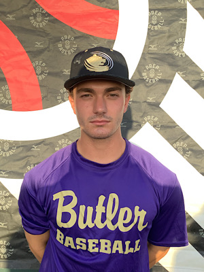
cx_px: 102
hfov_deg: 45.4
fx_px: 244
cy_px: 136
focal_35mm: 31
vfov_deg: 58.4
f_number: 2.4
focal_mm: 3.3
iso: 25
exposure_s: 1/359
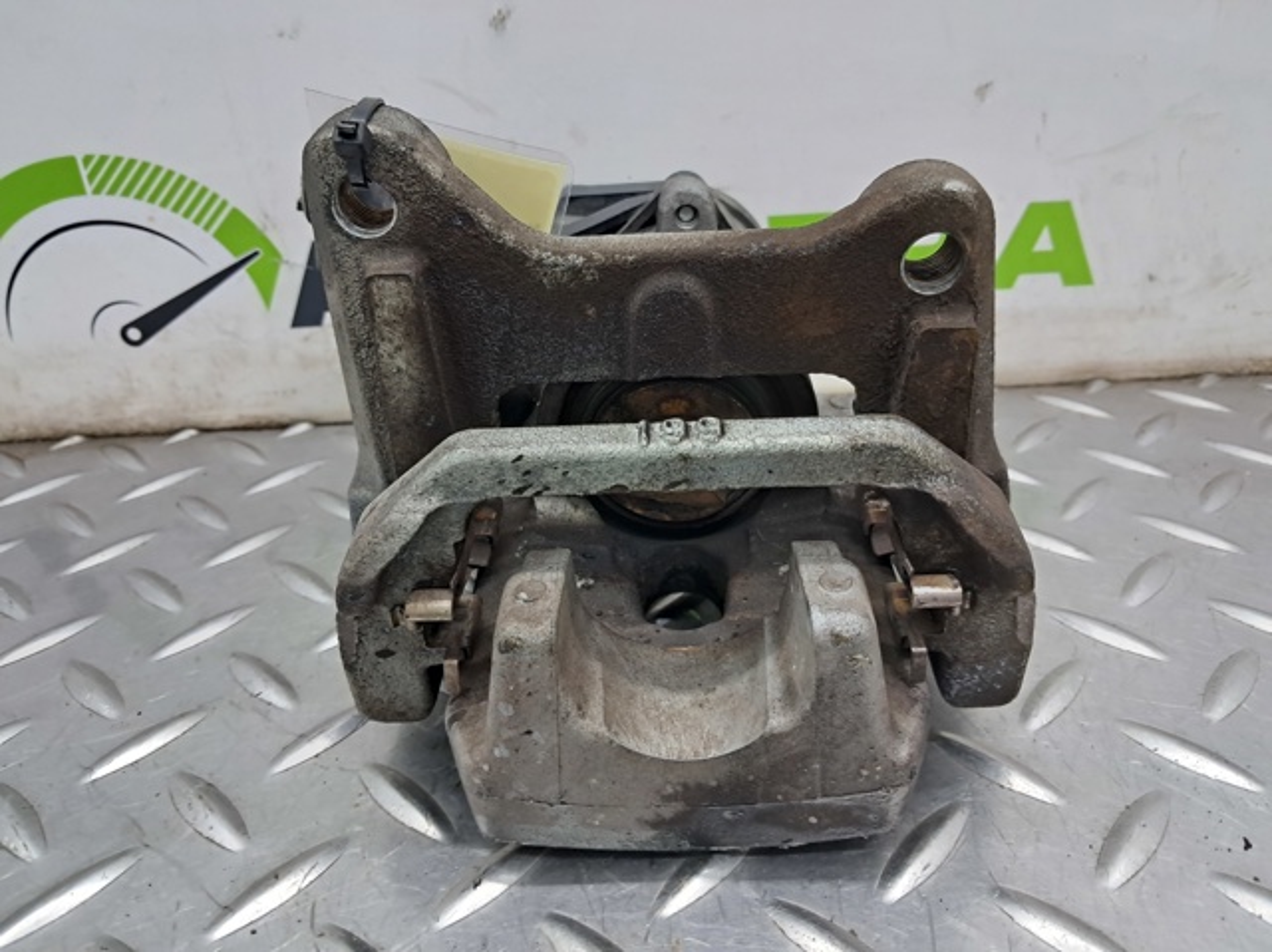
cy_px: 476
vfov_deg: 51.3
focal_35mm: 27
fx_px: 991
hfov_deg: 65.4
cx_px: 636
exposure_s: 1/50
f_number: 1.8
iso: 200
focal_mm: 4
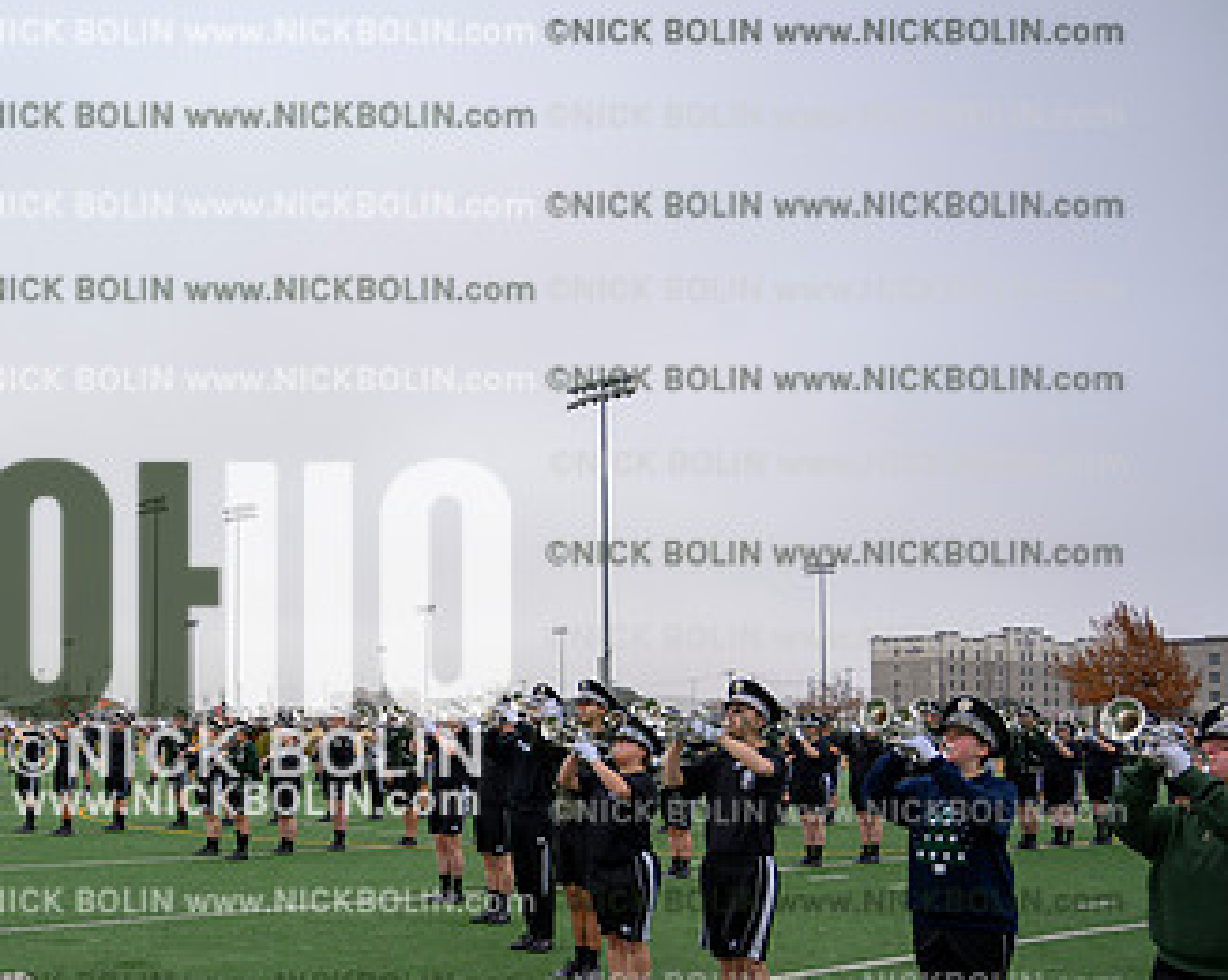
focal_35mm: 40
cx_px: 244
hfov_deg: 43.7
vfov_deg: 37.0
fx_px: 1452
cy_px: 640
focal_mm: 24
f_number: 4
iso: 125
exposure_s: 1/320
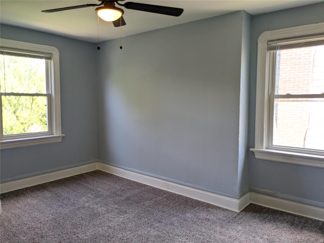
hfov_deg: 65.3
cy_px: 122
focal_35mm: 27
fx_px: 253
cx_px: 162
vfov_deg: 51.4
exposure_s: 1/126
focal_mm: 4.38
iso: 114
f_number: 1.73
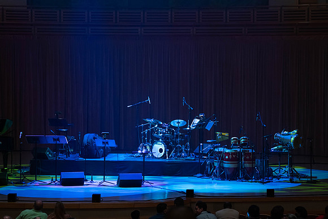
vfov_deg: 10.0
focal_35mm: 137
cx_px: 164
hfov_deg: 15.0
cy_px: 110
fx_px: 1248
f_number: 5
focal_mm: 137
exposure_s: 1/125
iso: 2000
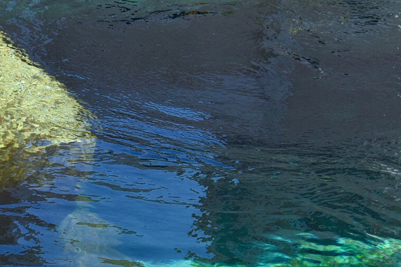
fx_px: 1950
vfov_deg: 7.8
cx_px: 23
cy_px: 195
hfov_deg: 11.6
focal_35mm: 175
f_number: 8
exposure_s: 1/250
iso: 220
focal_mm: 55
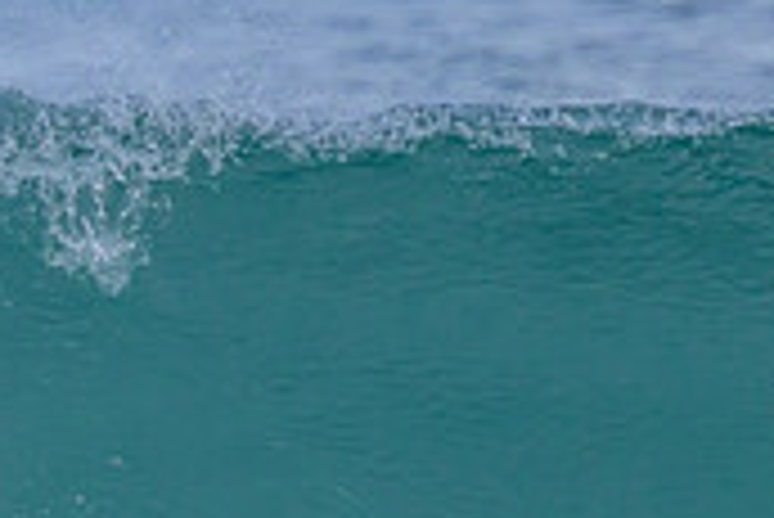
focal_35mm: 3226
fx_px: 69416
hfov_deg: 0.6
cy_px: 669
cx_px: -342
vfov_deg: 0.4
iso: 1100
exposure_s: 1/2000
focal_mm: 800
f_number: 11
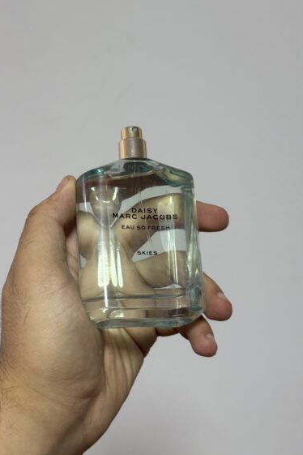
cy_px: 230
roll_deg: -0.3
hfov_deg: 26.5
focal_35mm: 51
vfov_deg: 38.9
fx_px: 644
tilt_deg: -13.8
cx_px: 133
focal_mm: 6.76
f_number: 1.78
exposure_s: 1/50
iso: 64
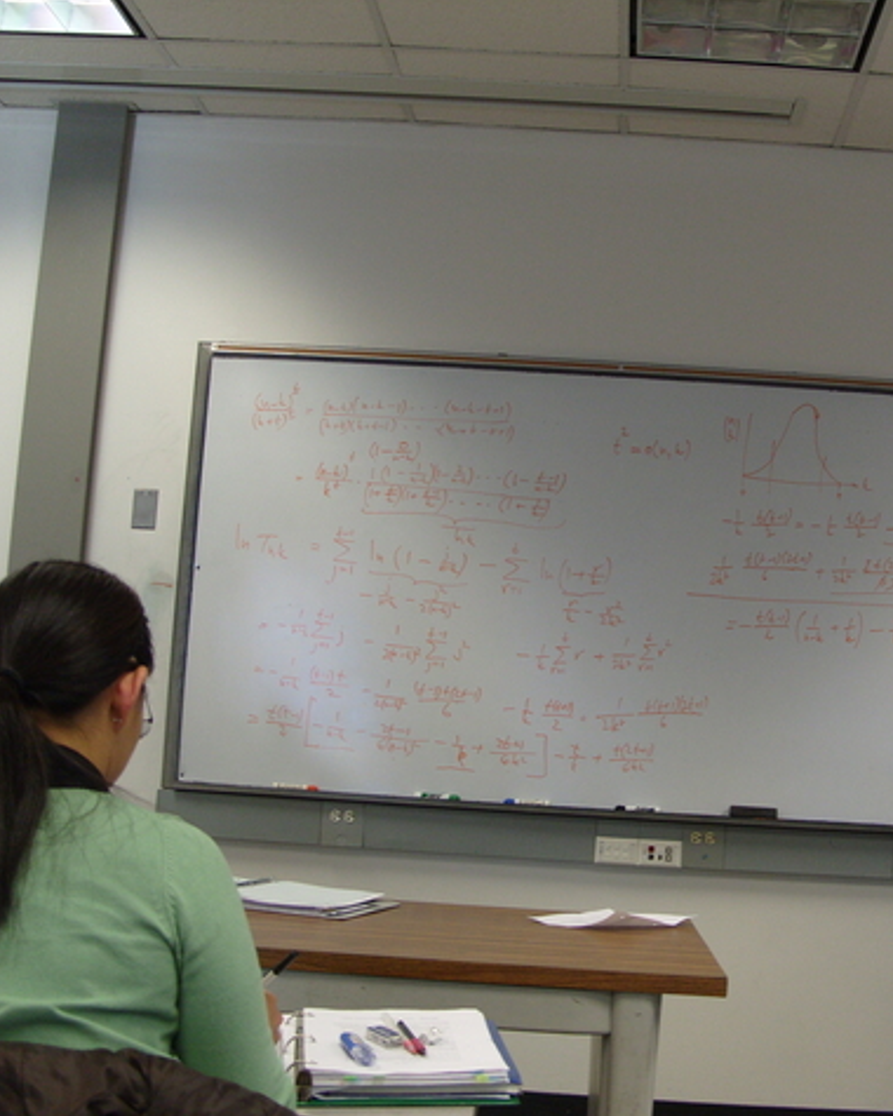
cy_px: 562
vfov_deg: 40.3
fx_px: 1520
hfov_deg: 32.4
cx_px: 616
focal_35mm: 46
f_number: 2.8
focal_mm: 7.8
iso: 120
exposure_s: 1/45
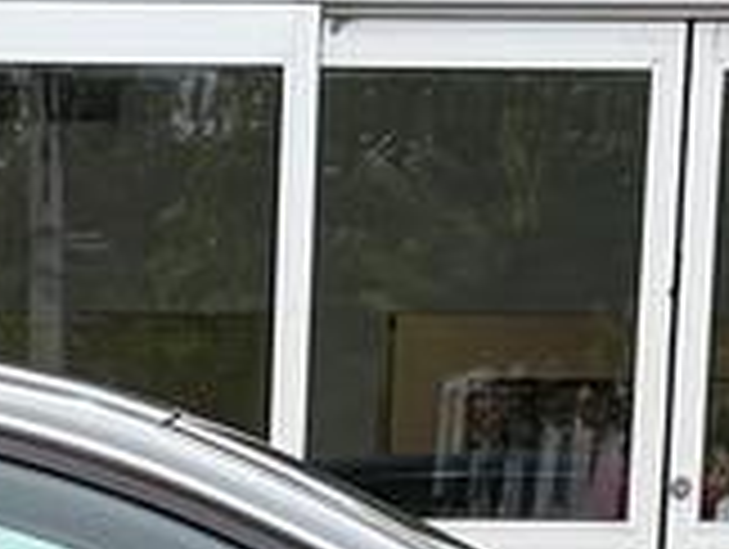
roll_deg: -0.3
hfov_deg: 9.5
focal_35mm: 205
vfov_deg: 6.5
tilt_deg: -14.2
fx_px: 4324
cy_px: 1750
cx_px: -216
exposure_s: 1/873
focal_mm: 5.96
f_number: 1.6
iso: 50
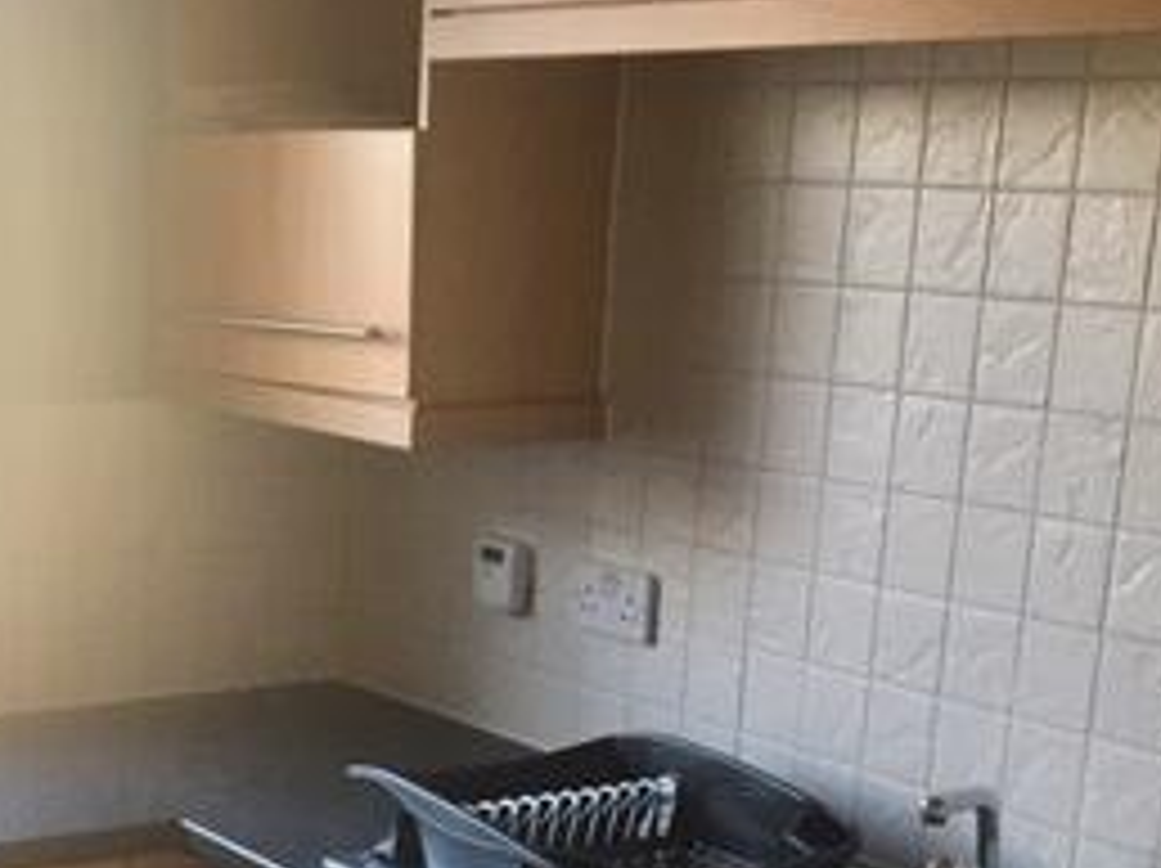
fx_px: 2413
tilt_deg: -19.4
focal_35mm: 72
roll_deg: -0.3
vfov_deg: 19.5
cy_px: 980
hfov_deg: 26.6
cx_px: 256
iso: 50
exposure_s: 1/33
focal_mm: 4.15
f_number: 2.2
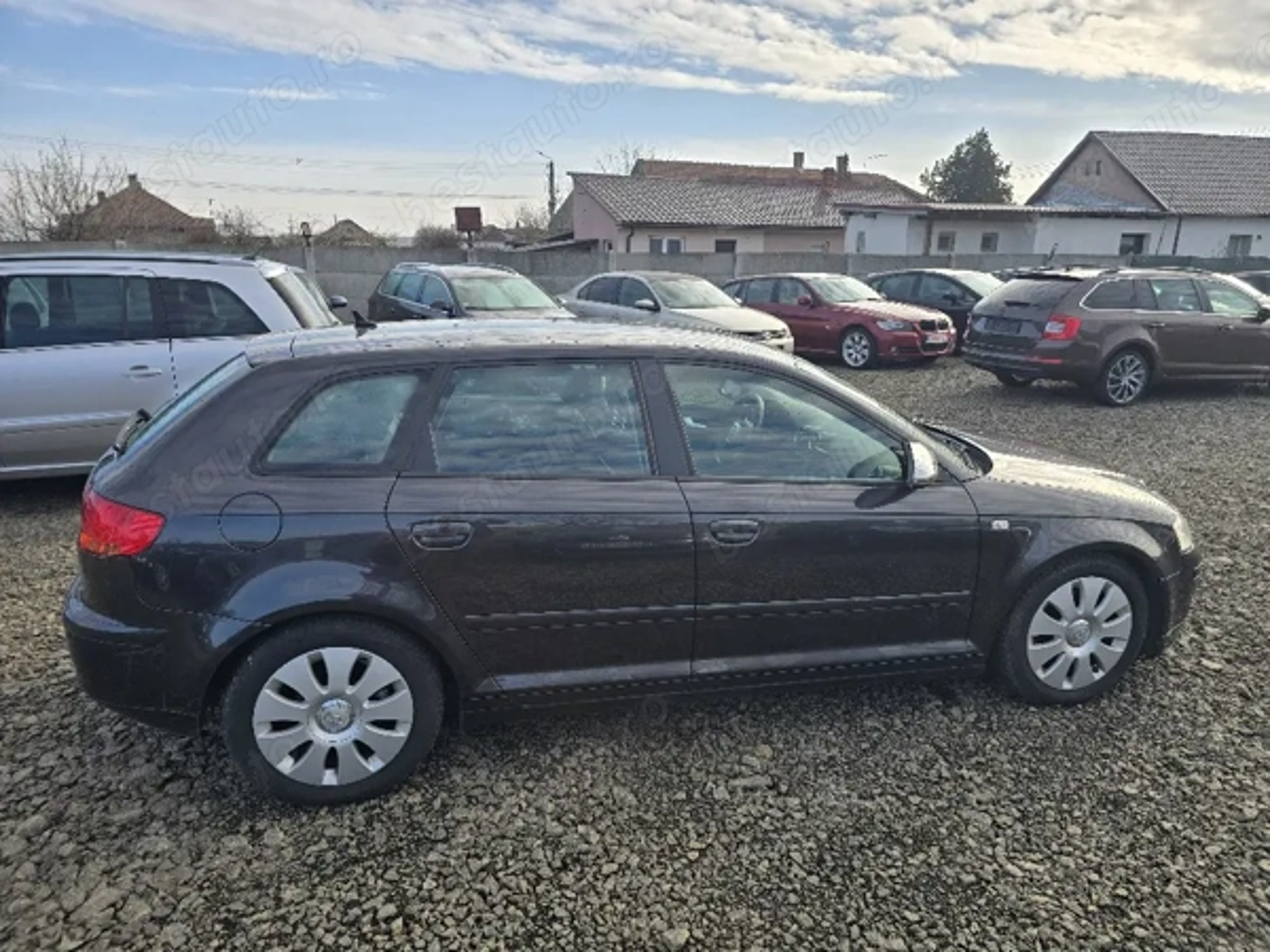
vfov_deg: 58.9
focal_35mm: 23
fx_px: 844
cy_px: 476
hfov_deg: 73.9
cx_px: 635
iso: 12
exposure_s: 1/667
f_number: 1.7
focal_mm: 6.3
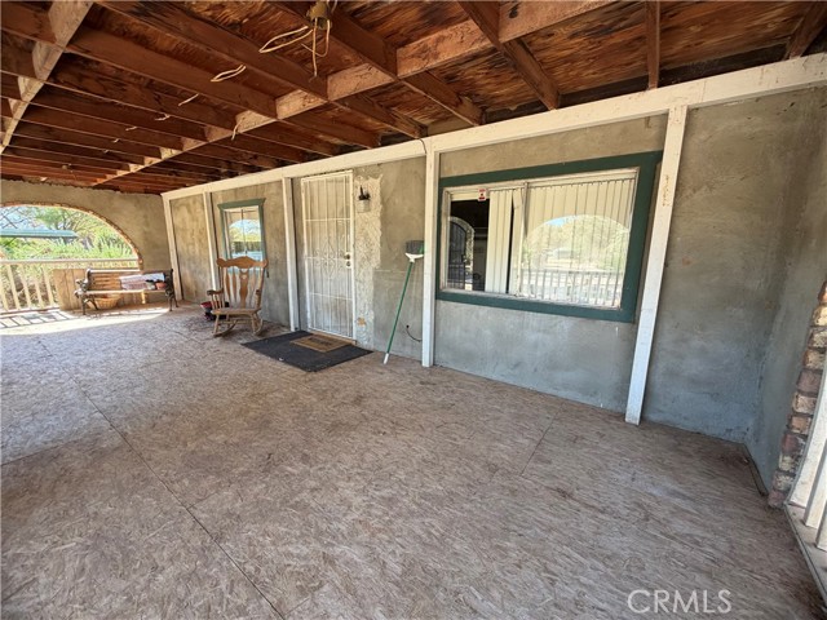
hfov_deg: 102.1
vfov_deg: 85.7
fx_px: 334
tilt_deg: -9.7
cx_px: 414
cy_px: 310
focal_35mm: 14
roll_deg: +0.7
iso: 100
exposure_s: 1/121
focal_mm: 2.22
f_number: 2.2
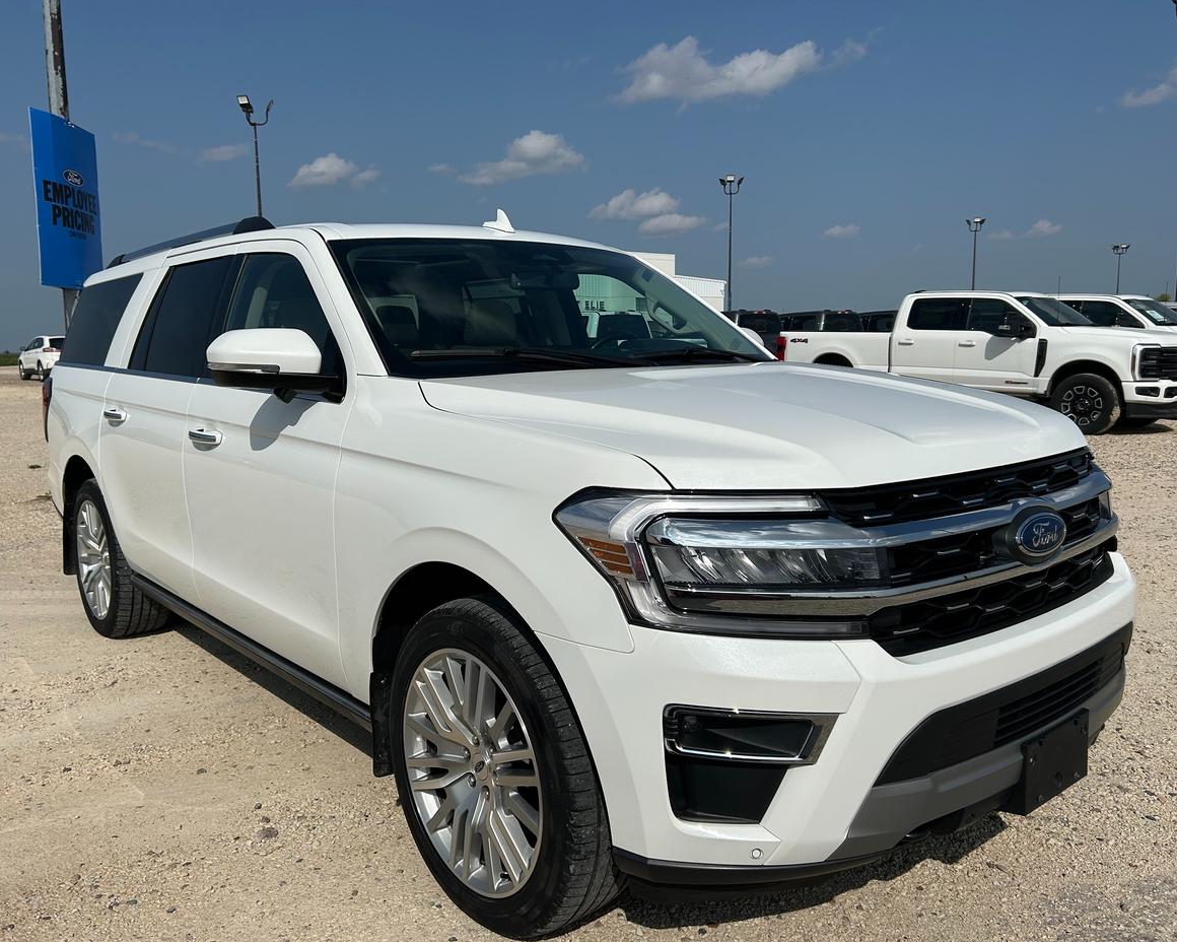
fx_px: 975
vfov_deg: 51.5
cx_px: 585
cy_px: 486
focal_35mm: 28
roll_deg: +2.2
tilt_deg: -5.6
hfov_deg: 62.2
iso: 50
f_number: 1.5
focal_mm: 5.7
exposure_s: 1/14286
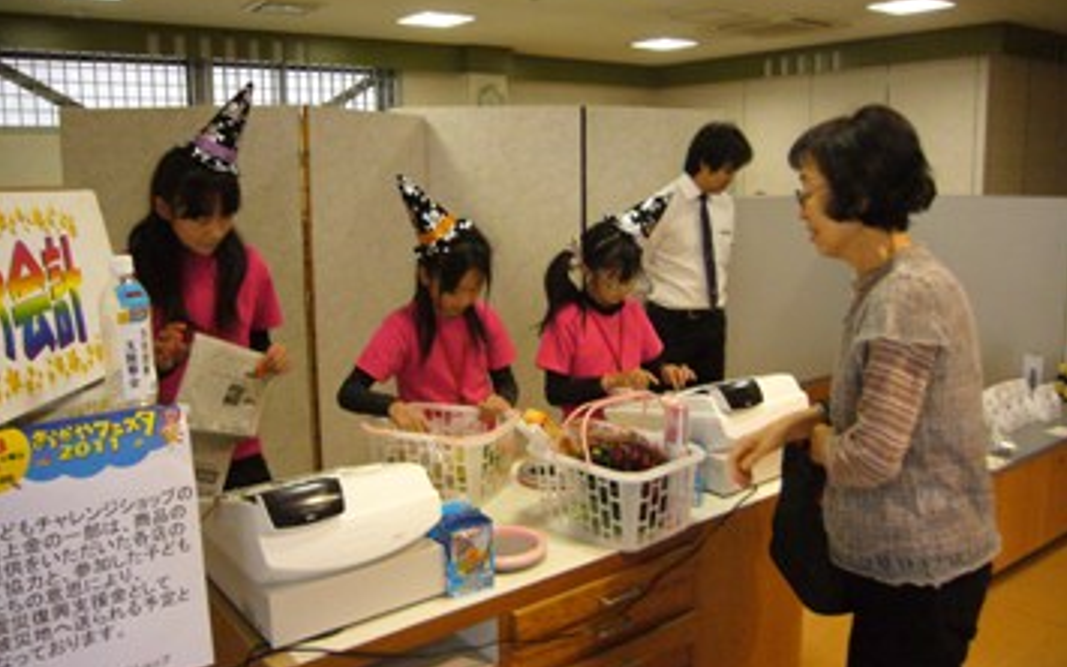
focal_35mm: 31
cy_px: 311
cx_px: 535
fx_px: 902
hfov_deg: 61.2
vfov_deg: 40.6
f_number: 2.8
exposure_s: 1/125
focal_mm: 4.7
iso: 400
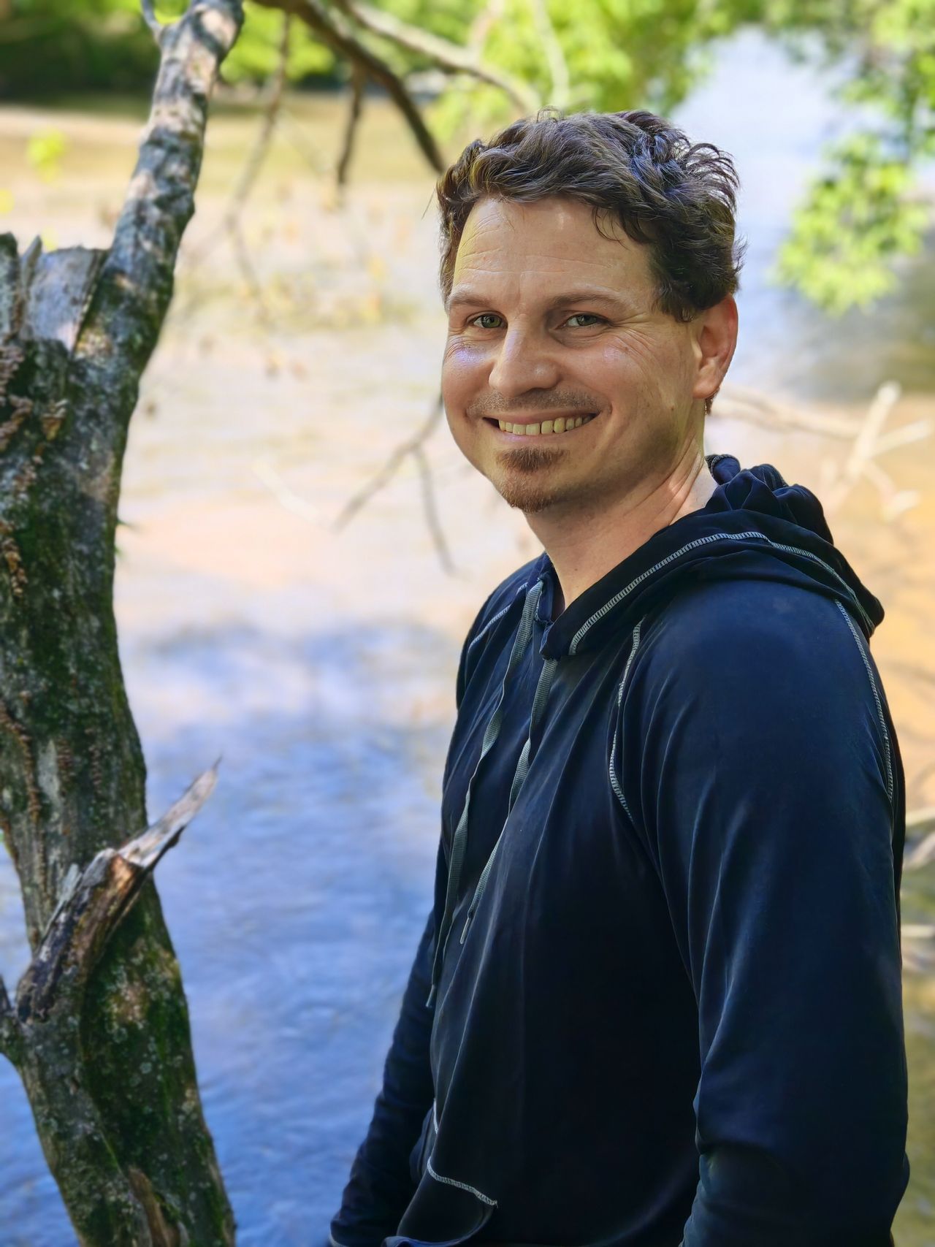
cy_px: 624
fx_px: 1945
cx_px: 468
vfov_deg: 35.5
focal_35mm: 54
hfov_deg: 27.0
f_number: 2.8
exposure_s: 1/310
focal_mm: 6.67
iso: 50
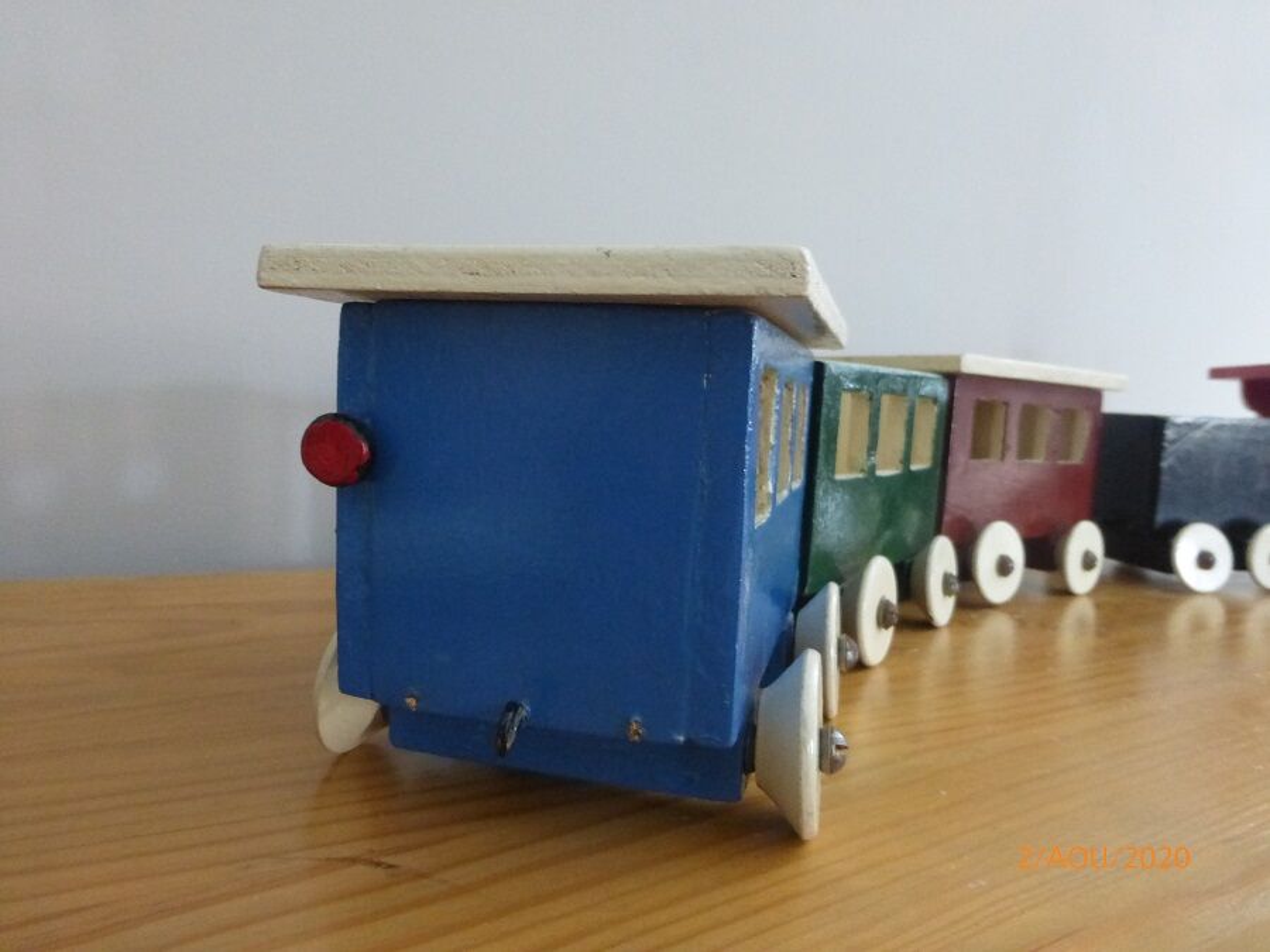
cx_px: 635
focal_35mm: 25
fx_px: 917
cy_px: 476
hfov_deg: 69.4
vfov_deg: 54.9
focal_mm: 4.3
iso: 800
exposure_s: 1/15
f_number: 3.3
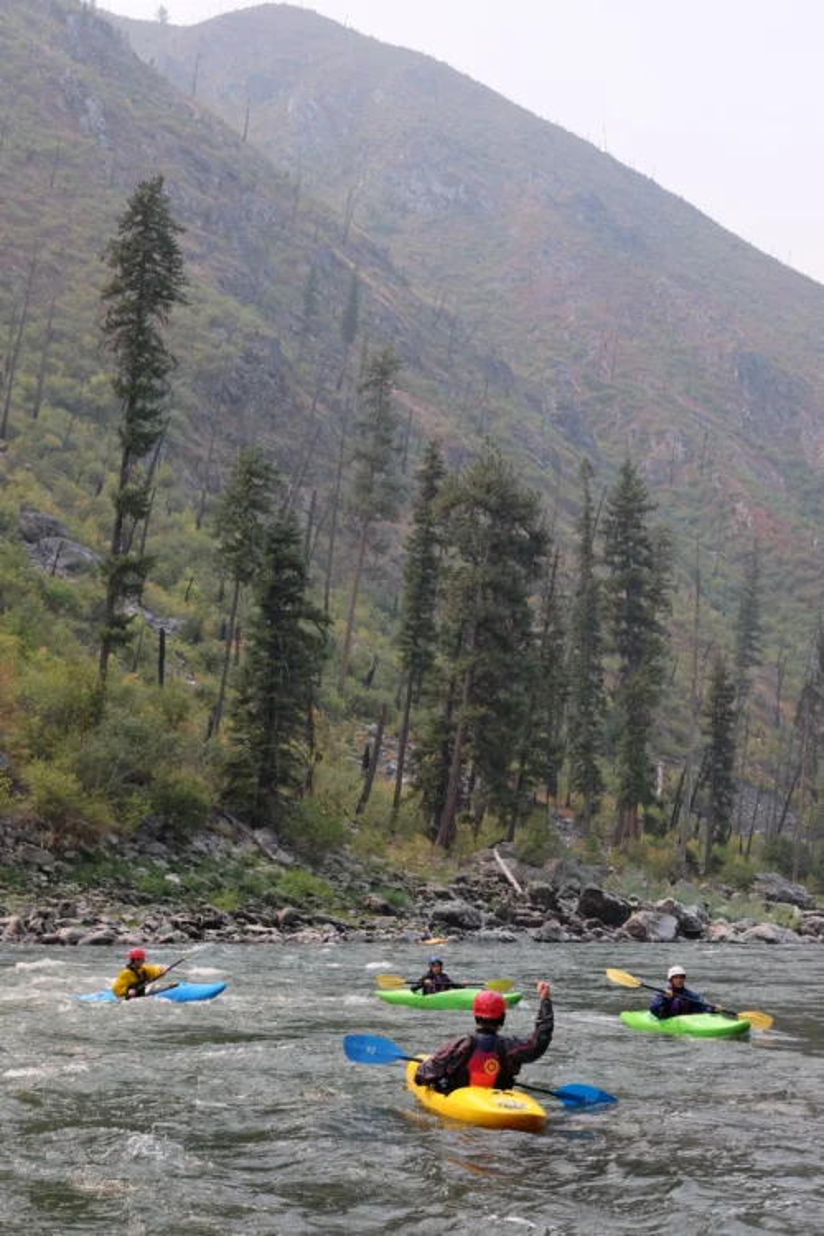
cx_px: 412
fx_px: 1820
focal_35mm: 53
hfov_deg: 25.5
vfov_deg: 37.5
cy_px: 618
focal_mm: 35
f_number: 7.1
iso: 400
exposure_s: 1/420
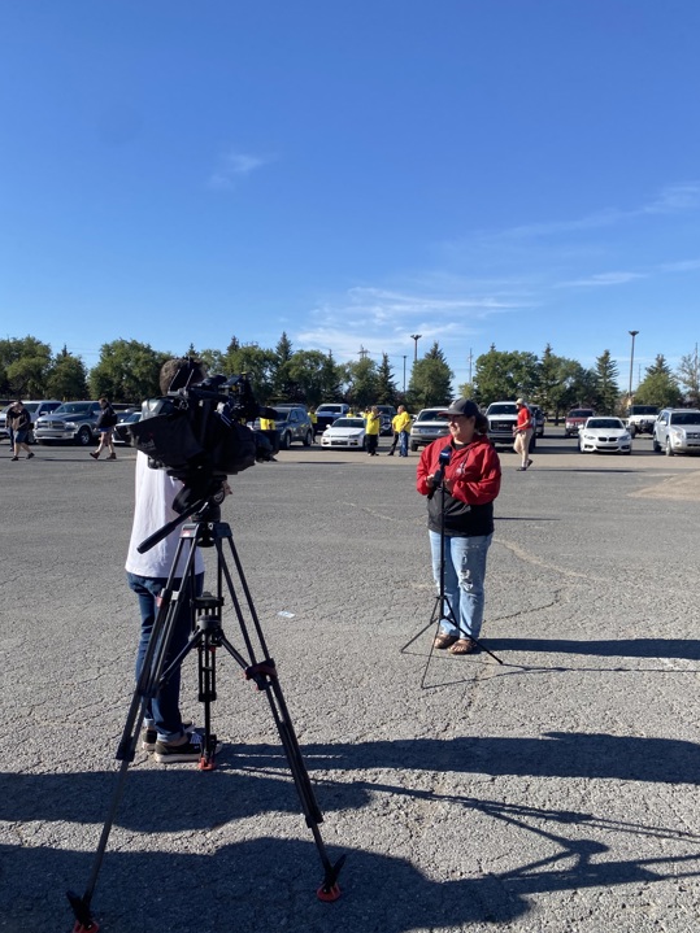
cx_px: 362
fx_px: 728
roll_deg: -0.8
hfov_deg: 51.3
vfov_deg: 65.3
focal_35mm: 27
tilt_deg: -3.2
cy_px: 481
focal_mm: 4.25
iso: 32
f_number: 1.8
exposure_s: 1/2183
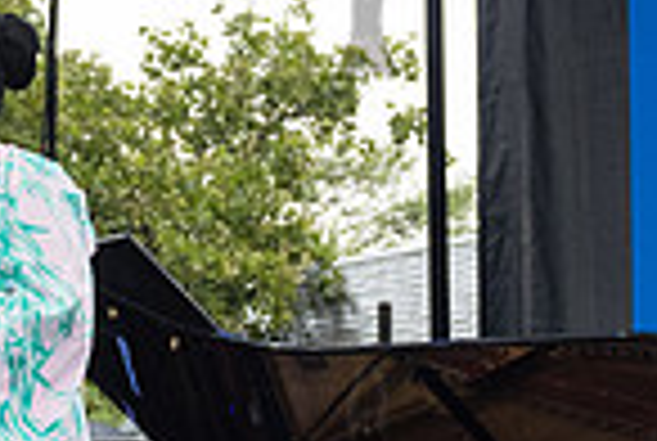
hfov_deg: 14.2
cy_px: 568
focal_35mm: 144
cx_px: 364
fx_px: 2633
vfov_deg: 9.4
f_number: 4.5
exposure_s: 1/250
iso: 1600
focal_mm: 26
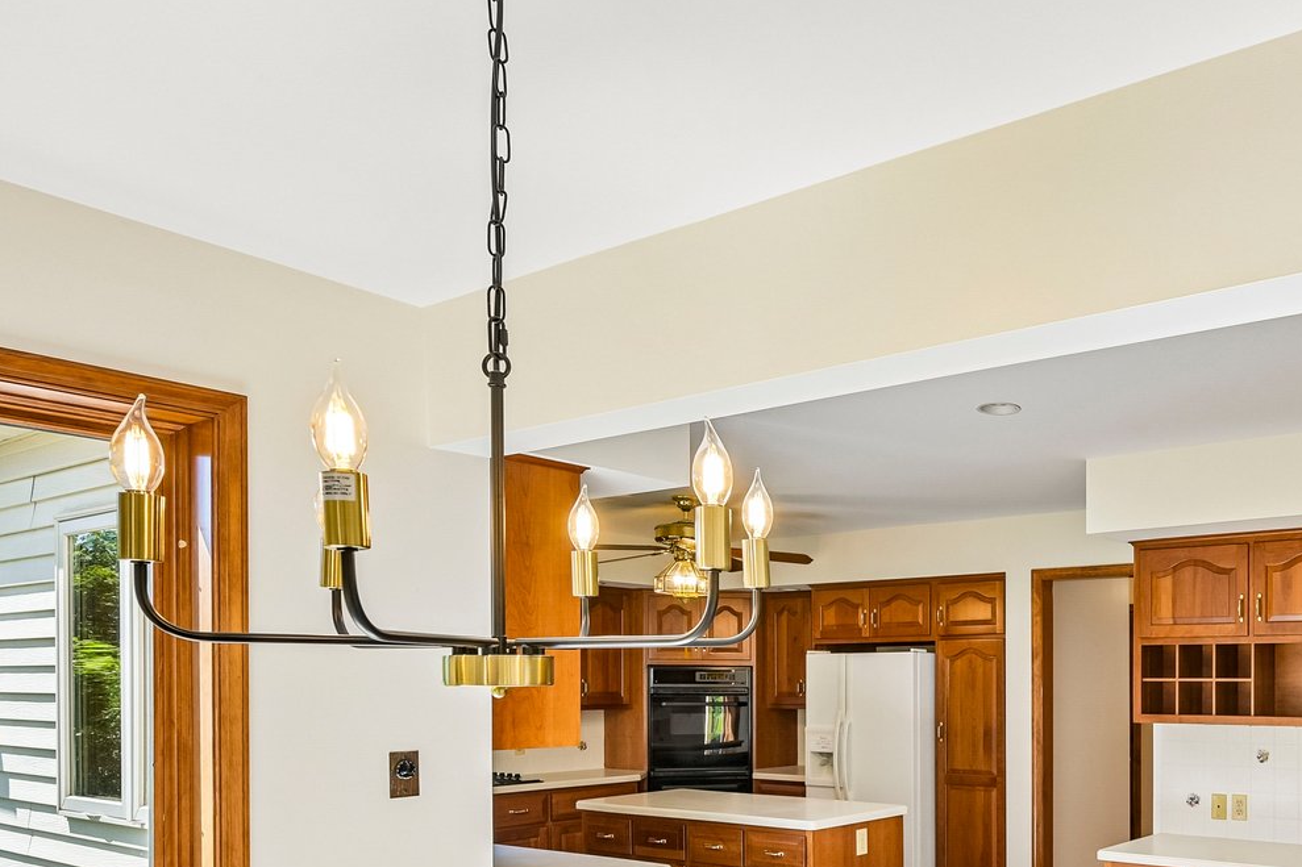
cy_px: 690
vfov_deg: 42.9
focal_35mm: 29
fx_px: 1049
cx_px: 1064
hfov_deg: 58.2
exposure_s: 1/15
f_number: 8
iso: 110
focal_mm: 14
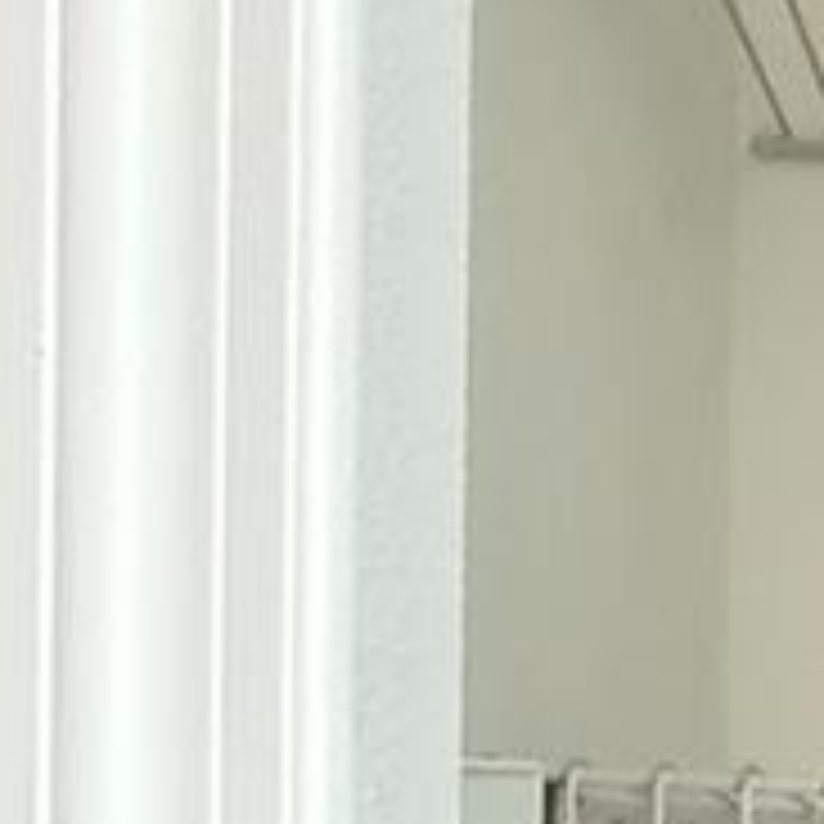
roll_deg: -2.0
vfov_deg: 19.1
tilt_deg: -0.4
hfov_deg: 17.1
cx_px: 1531
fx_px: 2181
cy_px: 1180
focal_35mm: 81
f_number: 2.2
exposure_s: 1/60
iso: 1000
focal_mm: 2.22
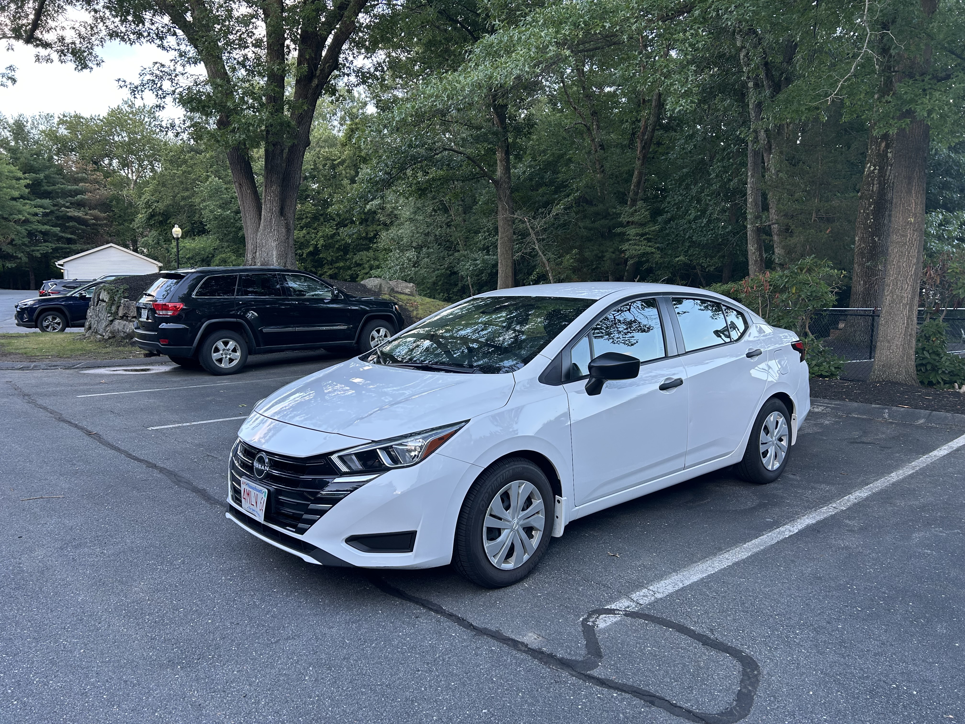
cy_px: 362
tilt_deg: -7.4
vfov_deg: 53.1
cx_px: 482
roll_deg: -0.6
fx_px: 725
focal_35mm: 26
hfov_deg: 67.3
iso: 40
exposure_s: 1/121
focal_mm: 5.7
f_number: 1.5
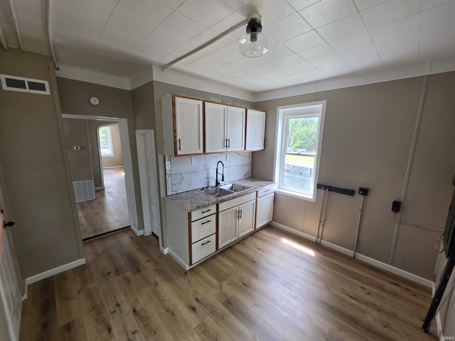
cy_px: 170
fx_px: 171
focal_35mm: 13
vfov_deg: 89.9
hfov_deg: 106.2
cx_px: 228
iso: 64
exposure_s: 1/120
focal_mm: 2.2
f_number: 1.9
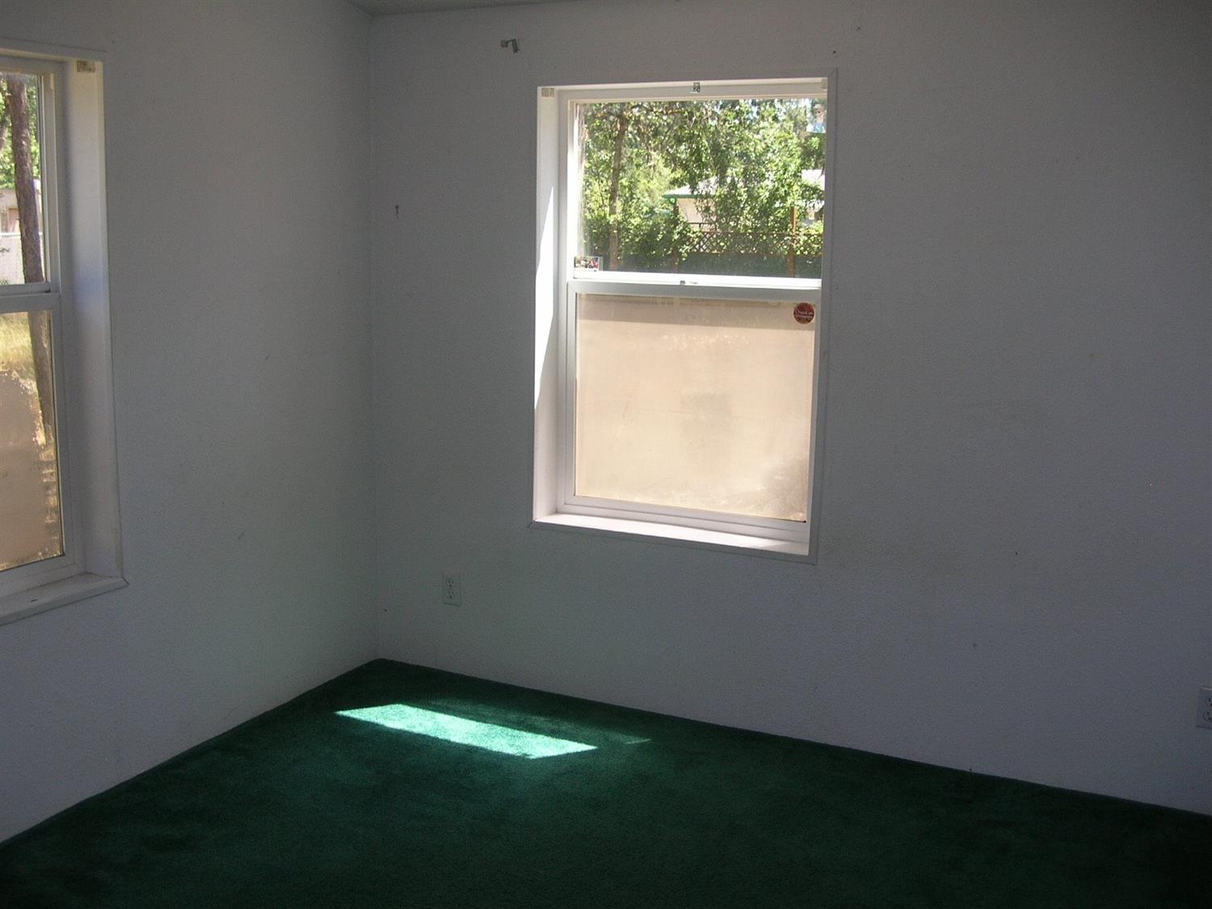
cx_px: 606
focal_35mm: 36
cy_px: 454
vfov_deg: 39.7
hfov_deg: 51.4
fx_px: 1260
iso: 50
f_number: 2.7
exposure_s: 1/97.8
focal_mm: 6
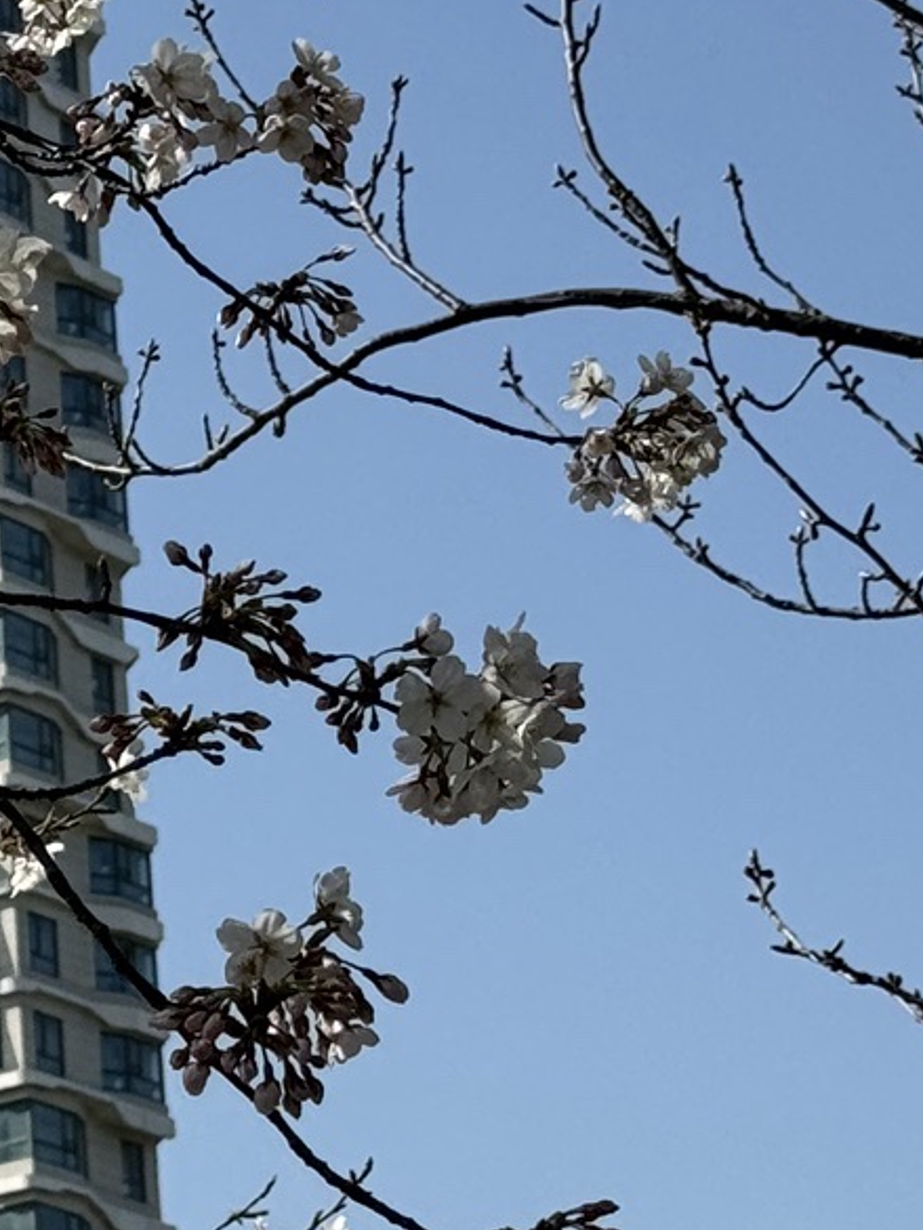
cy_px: 442
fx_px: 5828
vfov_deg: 12.0
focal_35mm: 164
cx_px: -507
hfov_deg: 8.8
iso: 64
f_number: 1.78
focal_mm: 6.76
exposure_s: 1/5348
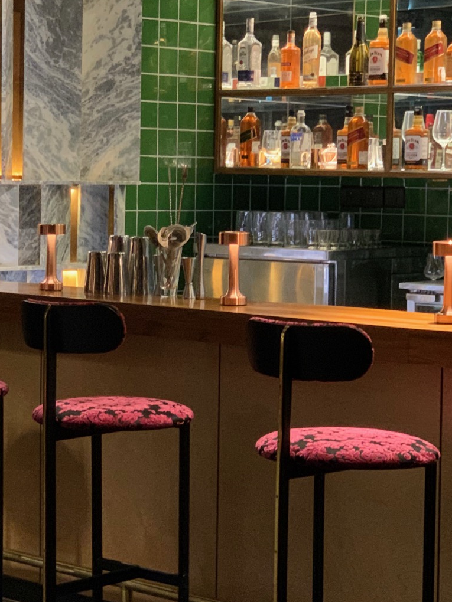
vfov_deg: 19.3
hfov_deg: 14.4
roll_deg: -0.9
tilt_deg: -5.2
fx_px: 1776
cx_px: 97
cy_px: 302
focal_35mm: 102
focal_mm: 6
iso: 500
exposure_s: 1/50
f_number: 2.4
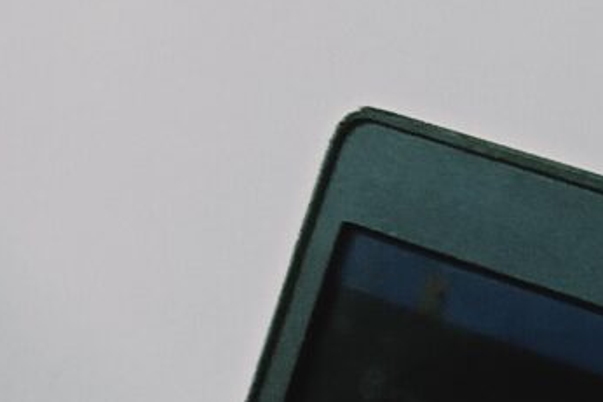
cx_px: 460
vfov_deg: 6.0
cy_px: 1359
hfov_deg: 9.9
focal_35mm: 208
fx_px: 3485
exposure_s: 1/33.3
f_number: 1.8
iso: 125
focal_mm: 3.98
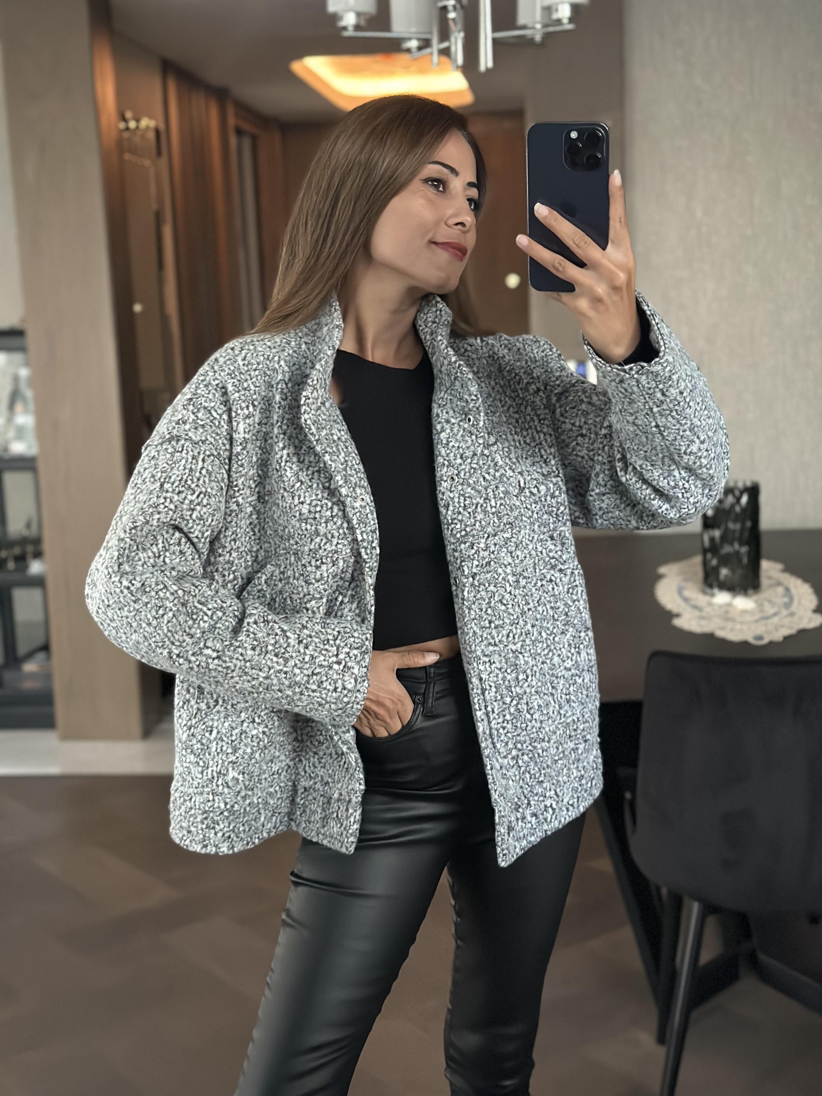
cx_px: 411
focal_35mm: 48
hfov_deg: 30.3
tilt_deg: -19.7
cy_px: 548
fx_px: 1520
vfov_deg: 39.7
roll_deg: +4.4
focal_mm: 6.86
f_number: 1.78
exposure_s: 1/30
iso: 800
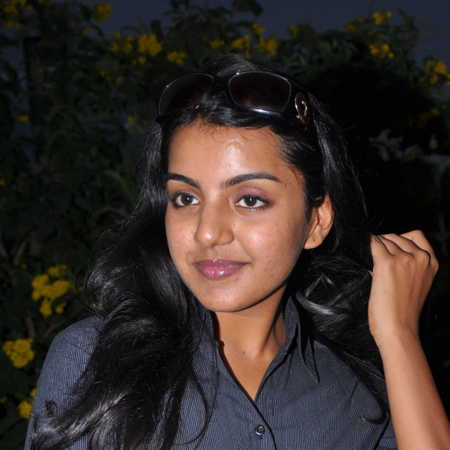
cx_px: 250
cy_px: 356
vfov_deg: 18.9
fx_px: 1338
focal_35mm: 91
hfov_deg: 19.1
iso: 200
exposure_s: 1/125
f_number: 7.1
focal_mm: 42
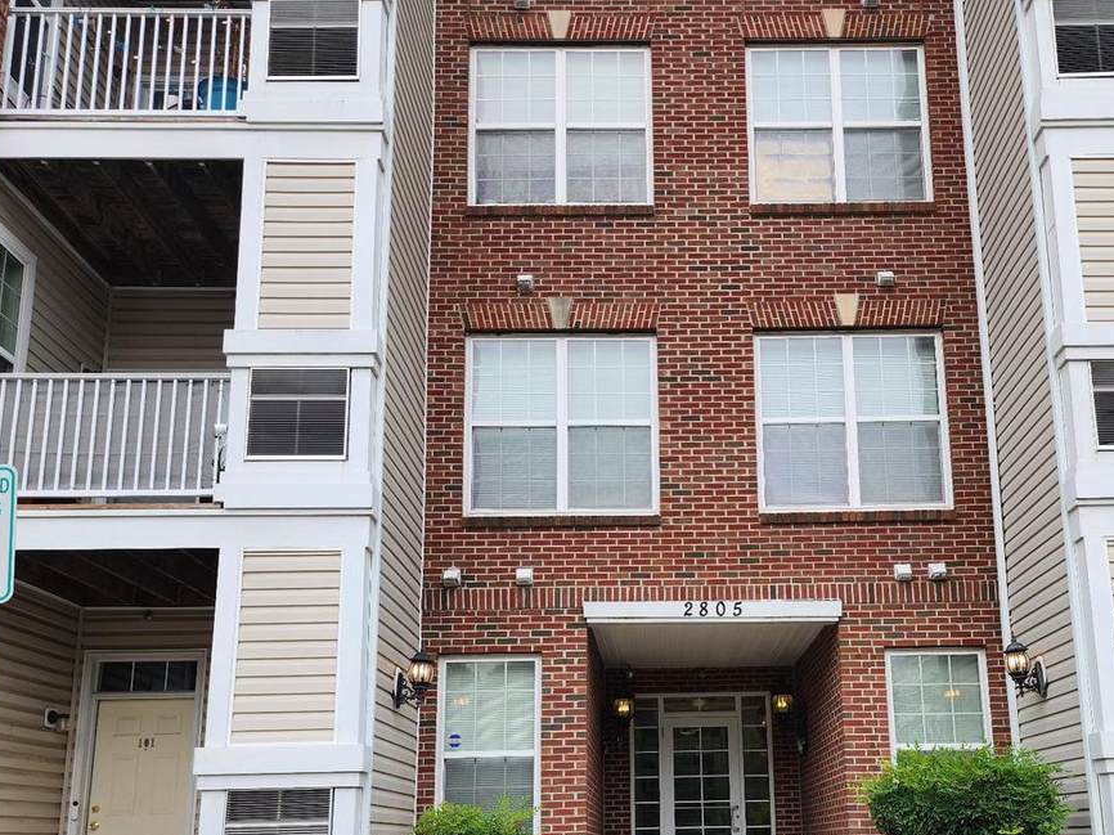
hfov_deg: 53.4
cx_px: 688
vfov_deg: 40.8
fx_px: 1094
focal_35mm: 34
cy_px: 607
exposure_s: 1/398
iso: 12
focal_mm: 6.4
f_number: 1.8
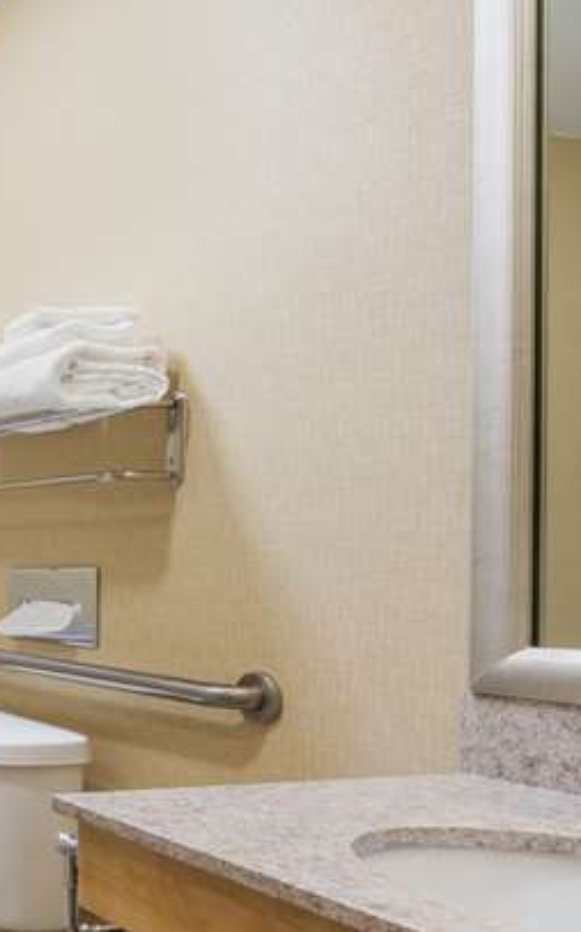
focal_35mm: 36
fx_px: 914
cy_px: 596
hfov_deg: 26.9
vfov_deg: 53.3
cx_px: -253
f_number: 10
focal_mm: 14
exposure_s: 1/10
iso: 200
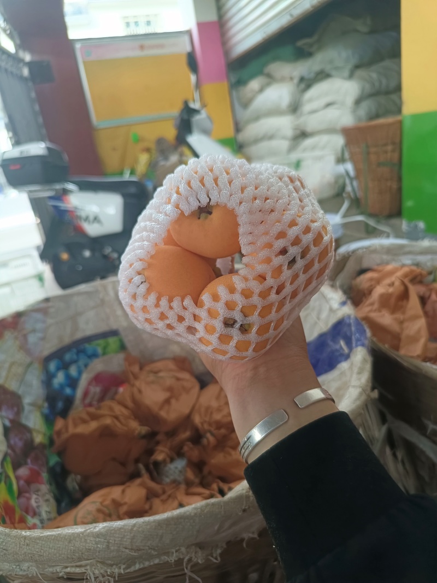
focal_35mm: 23
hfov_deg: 58.9
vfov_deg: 73.9
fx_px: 387
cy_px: 292
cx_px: 218
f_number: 1.88
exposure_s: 1/33.3
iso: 2167
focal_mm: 5.59
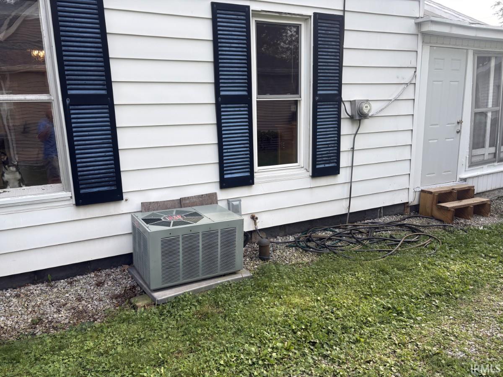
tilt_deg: -9.9
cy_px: 188
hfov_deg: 67.3
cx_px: 252
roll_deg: -0.8
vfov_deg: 53.1
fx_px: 378
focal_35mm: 26
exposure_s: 1/566
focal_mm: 5.96
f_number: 1.6
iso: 50
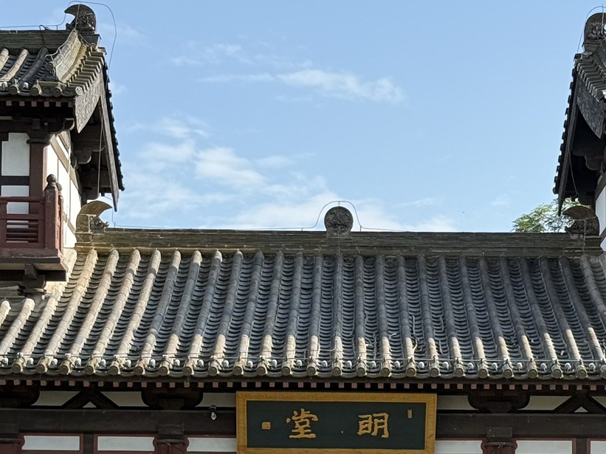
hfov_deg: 16.8
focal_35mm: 117
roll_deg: -0.3
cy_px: 439
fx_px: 2047
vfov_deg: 12.5
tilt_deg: +6.0
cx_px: 334
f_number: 1.78
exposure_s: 1/2667
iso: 80
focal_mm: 6.76
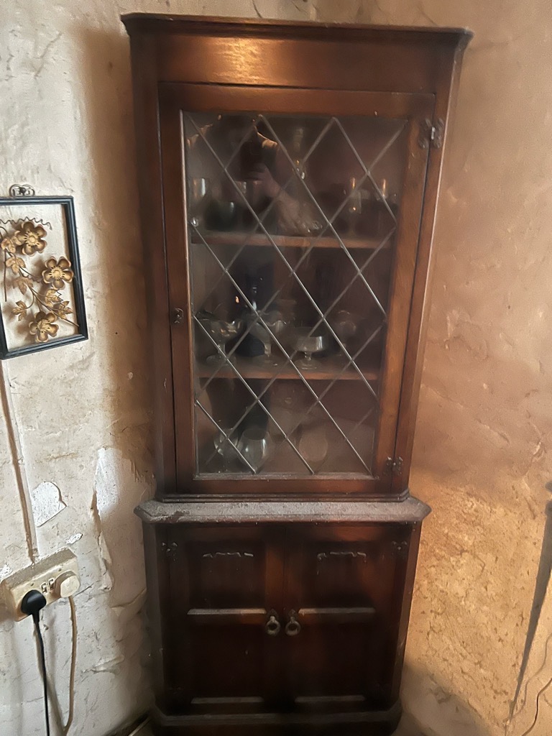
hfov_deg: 53.1
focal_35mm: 26
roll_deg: -3.6
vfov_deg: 67.3
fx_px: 553
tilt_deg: -21.0
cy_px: 368
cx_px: 276
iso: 800
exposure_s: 1/20
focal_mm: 5.7
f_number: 1.5
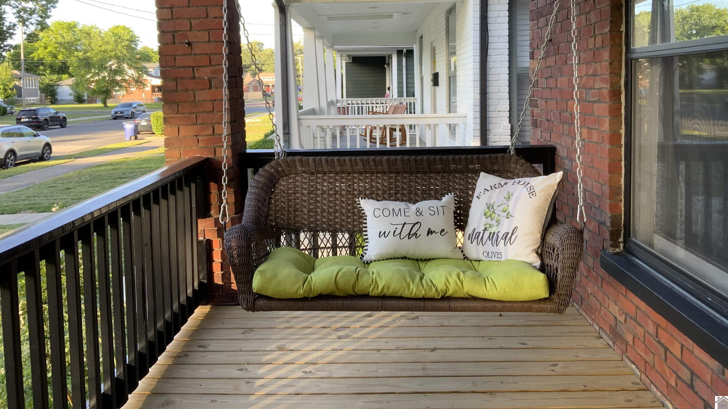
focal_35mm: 32
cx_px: 364
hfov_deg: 61.0
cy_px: 134
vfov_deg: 36.3
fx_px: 618
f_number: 1.8
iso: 32
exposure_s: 1/122
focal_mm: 3
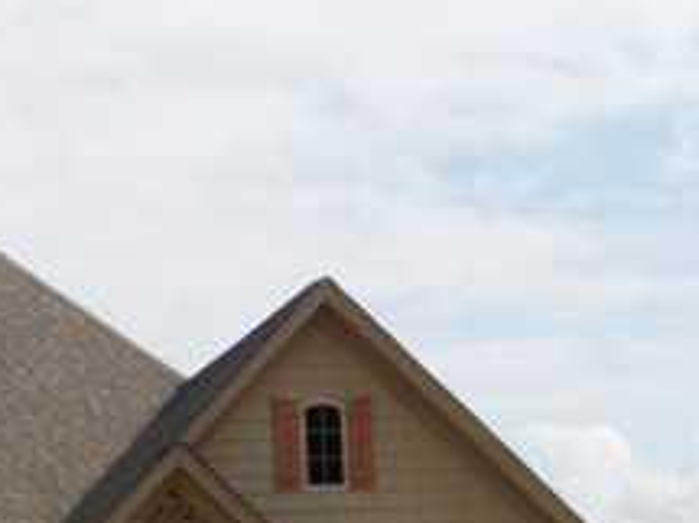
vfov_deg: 13.6
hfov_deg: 17.2
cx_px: -228
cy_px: 546
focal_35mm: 107
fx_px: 2159
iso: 80
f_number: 8.5
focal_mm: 6.4
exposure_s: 1/250
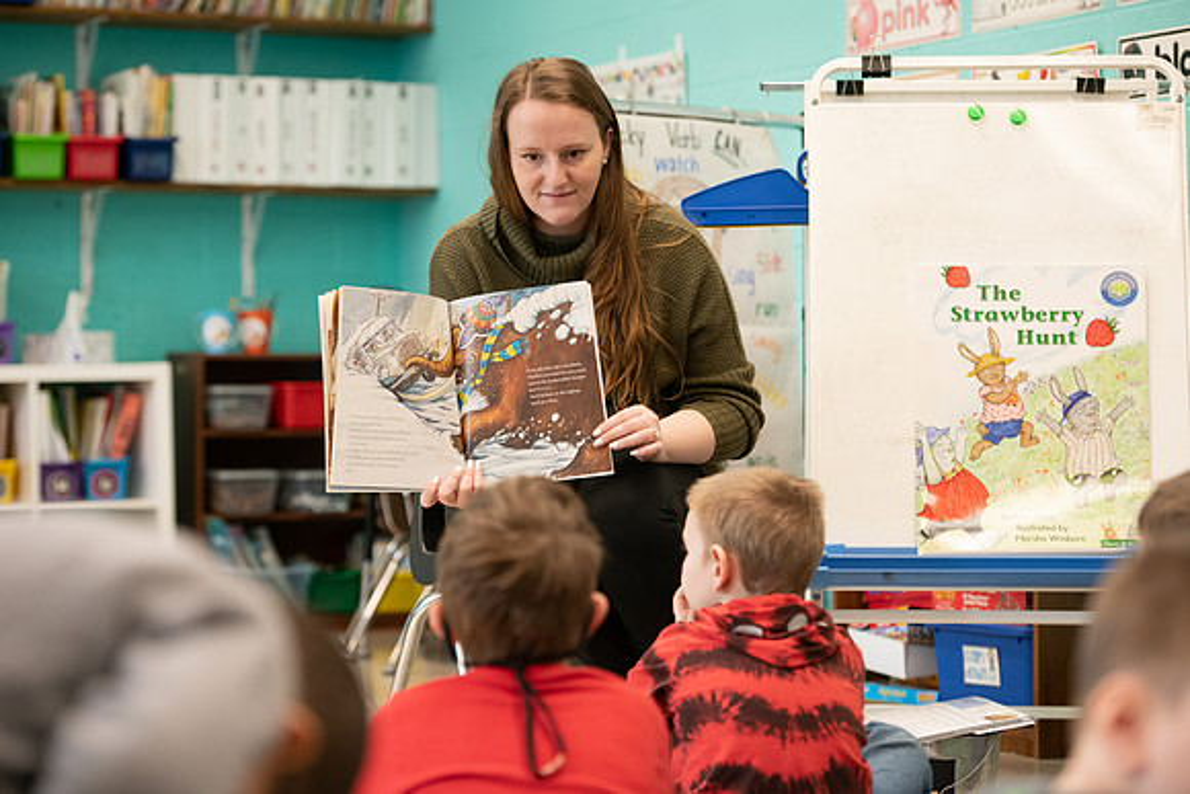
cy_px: 397
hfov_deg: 20.8
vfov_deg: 14.0
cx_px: 595
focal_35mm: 98
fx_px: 3240
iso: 1600
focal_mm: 98
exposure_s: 1/160
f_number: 3.2
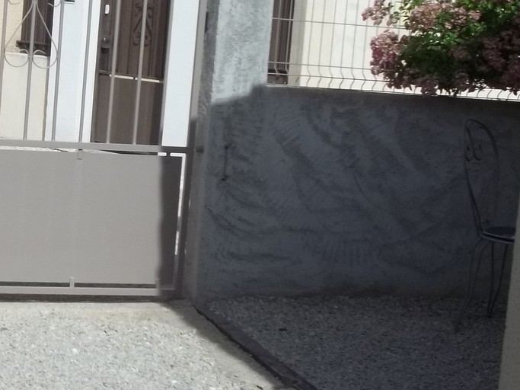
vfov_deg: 16.4
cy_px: 184
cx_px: 74
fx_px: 1352
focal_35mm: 90
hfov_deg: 21.4
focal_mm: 5.7
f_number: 8.8
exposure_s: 1/250
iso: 64
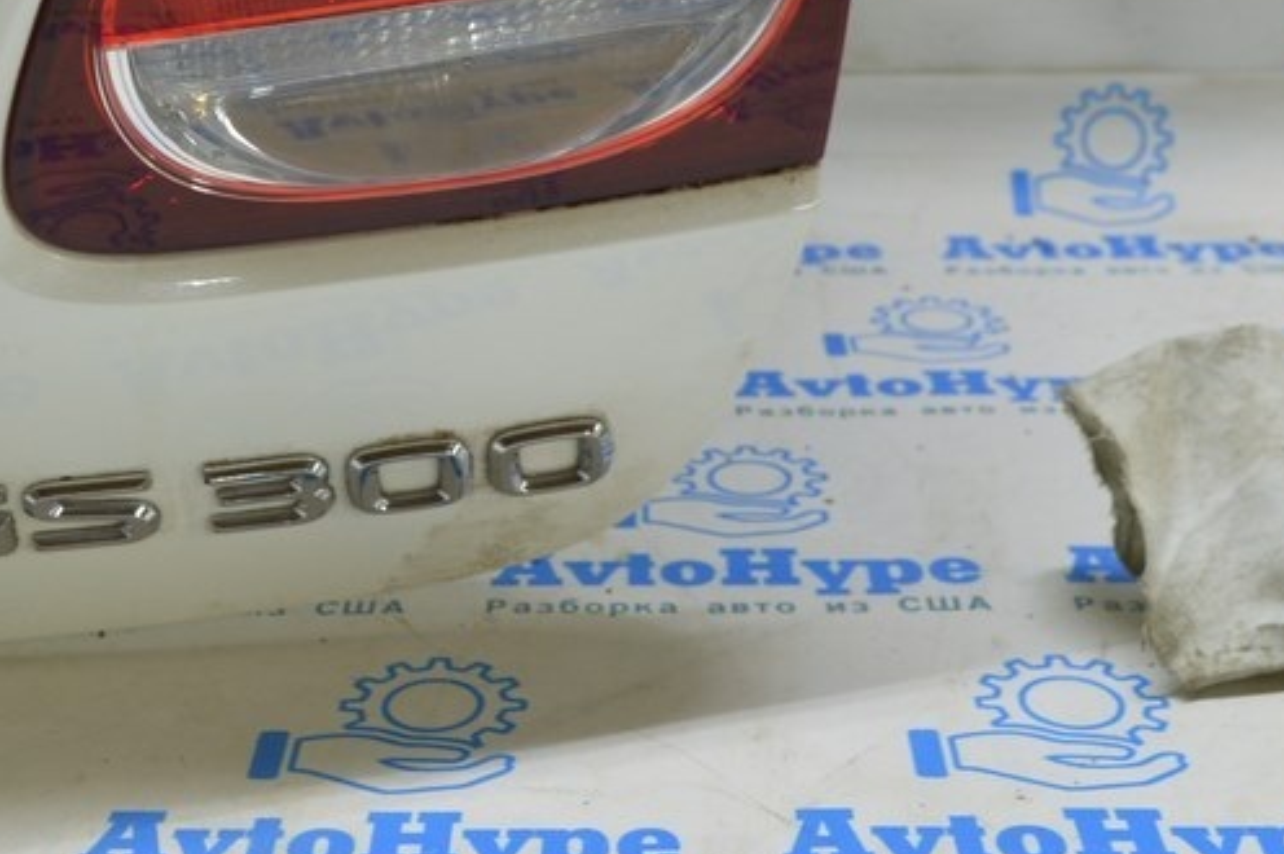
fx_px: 2318
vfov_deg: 20.3
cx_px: 453
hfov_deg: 30.8
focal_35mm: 65
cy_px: 14
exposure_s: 1/20
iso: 400
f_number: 5.6
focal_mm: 21
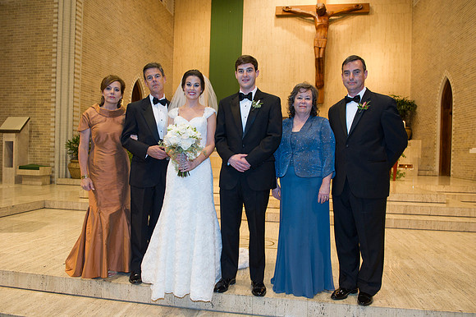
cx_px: 238
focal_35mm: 27
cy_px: 158
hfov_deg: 67.4
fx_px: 357
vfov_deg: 47.9
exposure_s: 1/80
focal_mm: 27
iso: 1600
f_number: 5
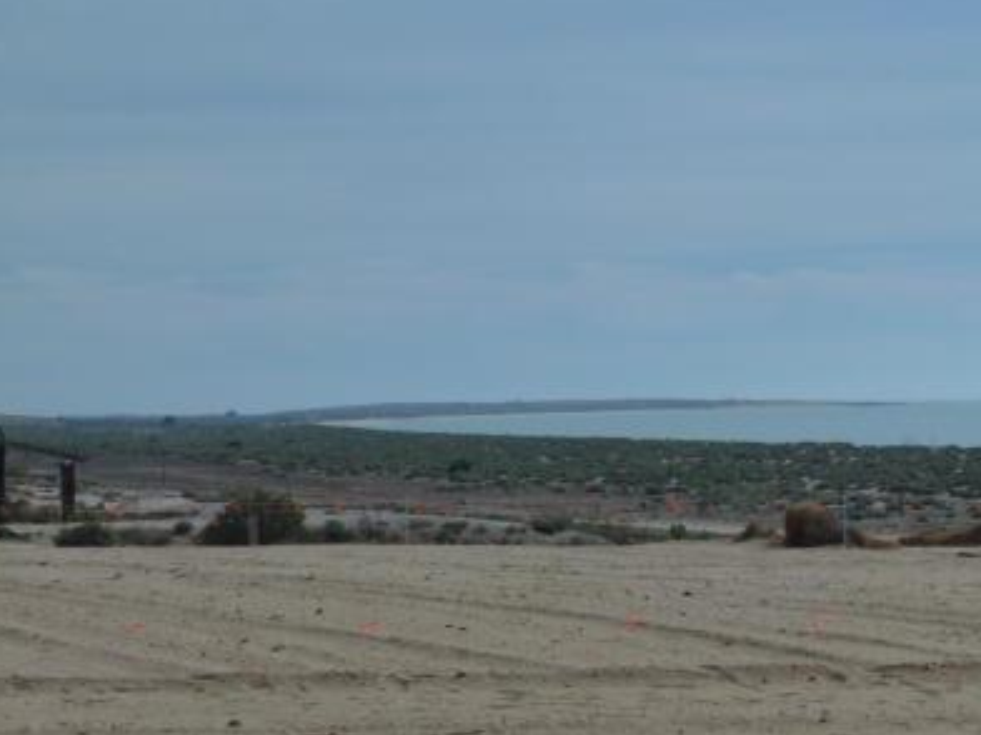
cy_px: 342
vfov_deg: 8.2
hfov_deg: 10.9
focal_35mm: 181
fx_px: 5129
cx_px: 706
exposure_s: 1/1000
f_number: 5.6
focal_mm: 18.2
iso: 80
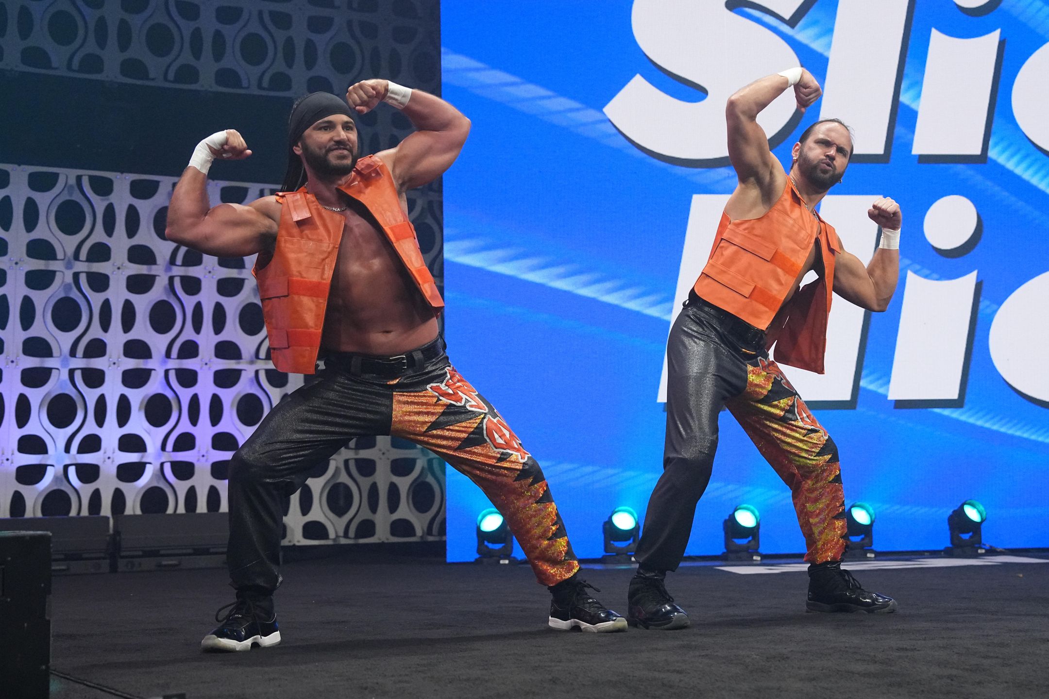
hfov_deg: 40.3
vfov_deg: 27.5
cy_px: 350
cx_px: 524
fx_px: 1428
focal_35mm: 49
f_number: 3.5
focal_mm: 49
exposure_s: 1/1000
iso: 5000
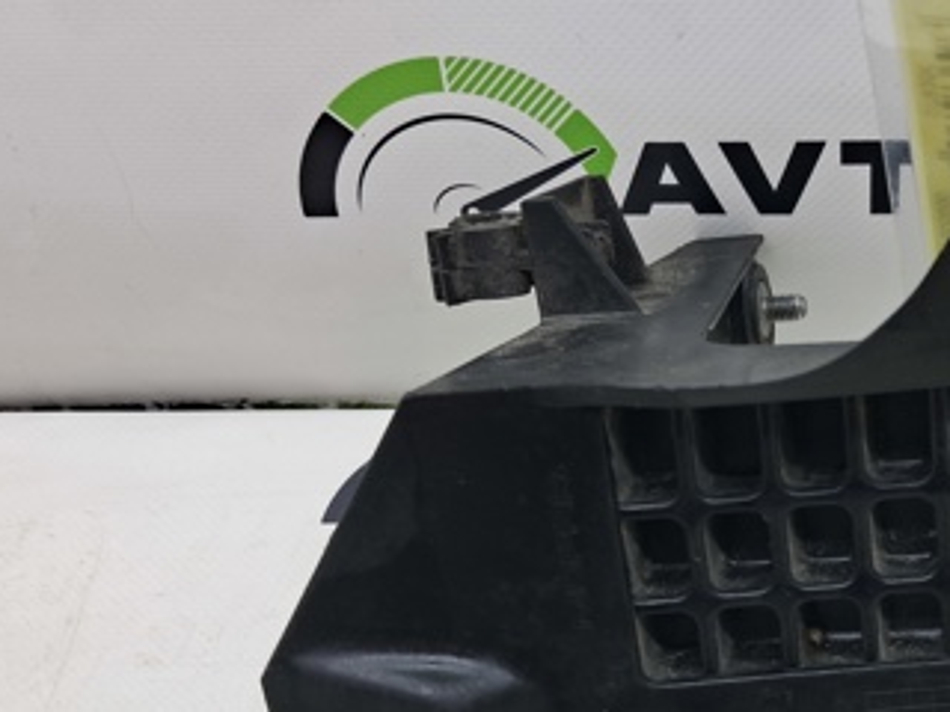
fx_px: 1482
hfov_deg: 33.8
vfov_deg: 26.5
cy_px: 580
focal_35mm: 54
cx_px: 837
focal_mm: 4
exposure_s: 1/50
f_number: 1.8
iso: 50
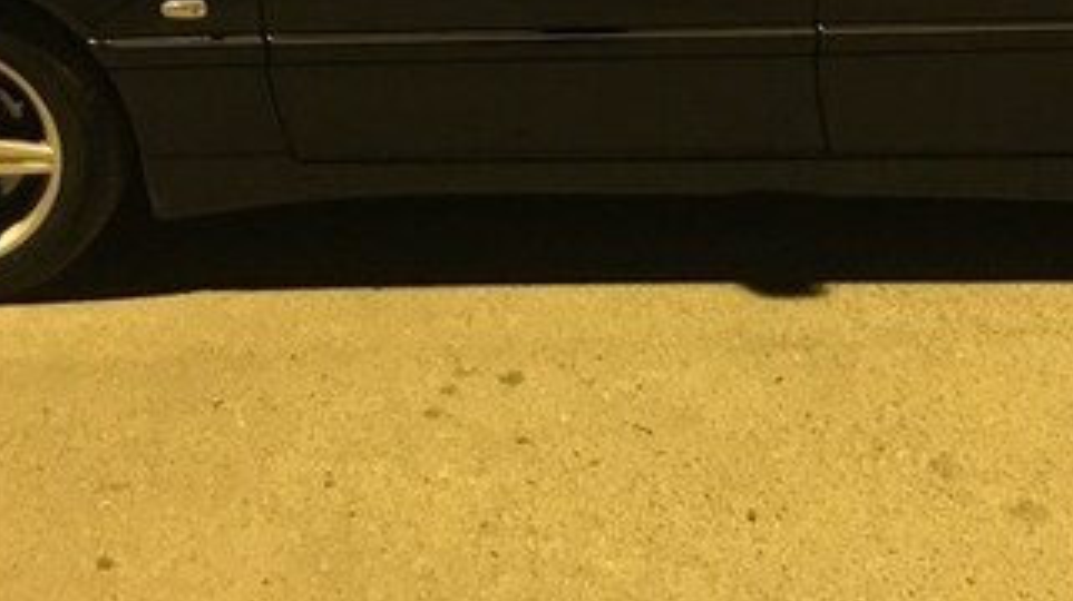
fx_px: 1848
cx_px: 635
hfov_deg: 32.3
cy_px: -65
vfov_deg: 17.8
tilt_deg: -11.6
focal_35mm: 65
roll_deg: -2.2
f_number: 2.2
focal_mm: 4.15
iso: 400
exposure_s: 1/17
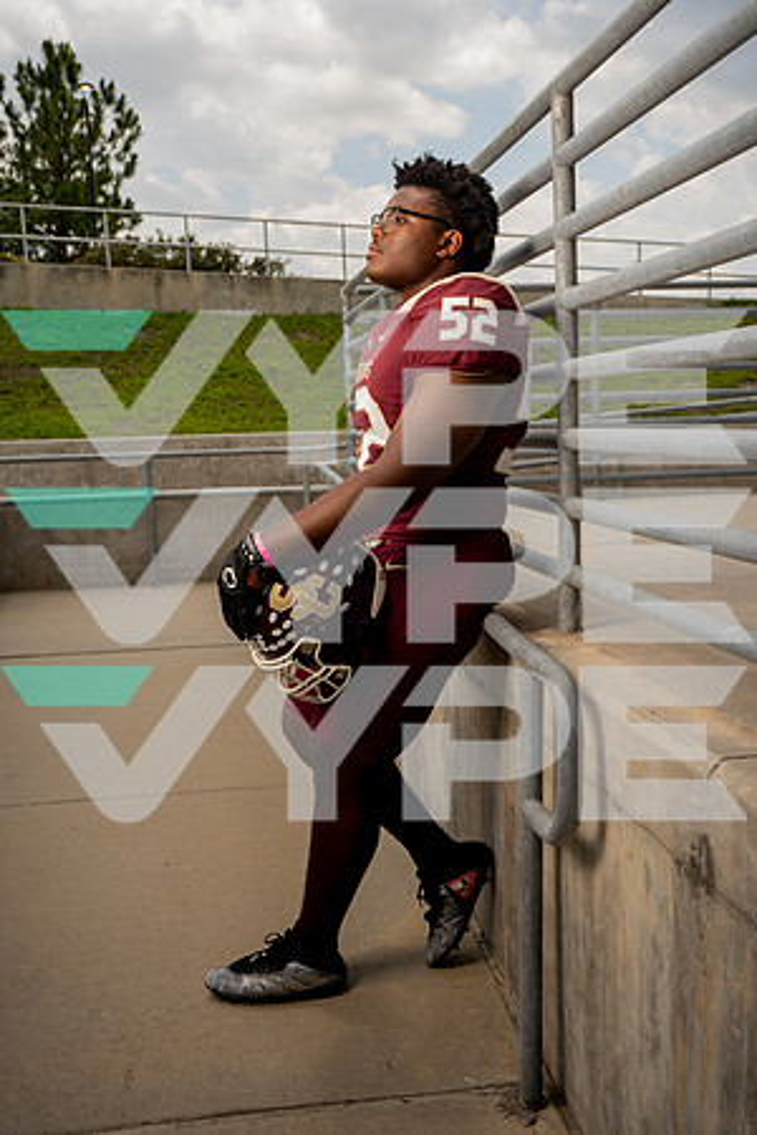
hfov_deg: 35.1
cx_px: 378
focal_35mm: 38
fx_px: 1198
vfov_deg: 50.7
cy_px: 568
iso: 50
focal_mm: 38
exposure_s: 1/200
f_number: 6.3
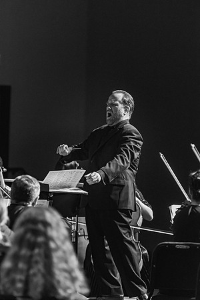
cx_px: 100
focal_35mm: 210
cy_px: 150
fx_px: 1750
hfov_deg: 6.5
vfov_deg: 9.8
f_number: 4
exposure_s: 1/250
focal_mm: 210
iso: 5000
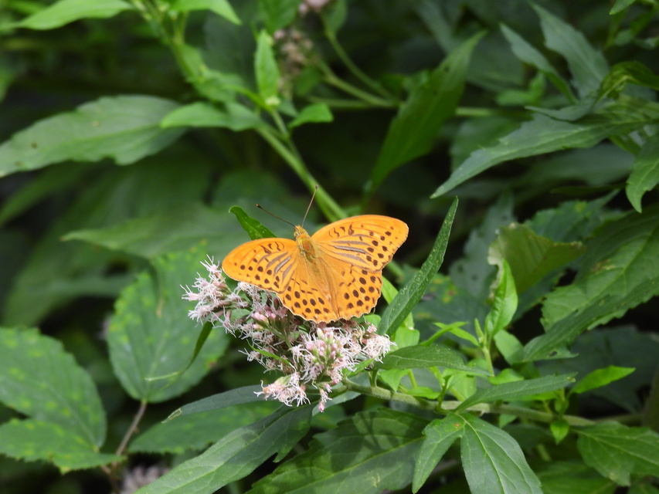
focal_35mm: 260
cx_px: 330
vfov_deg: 5.7
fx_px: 4950
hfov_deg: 7.6
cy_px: 247
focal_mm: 46.4
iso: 200
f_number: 4.5
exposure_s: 1/80
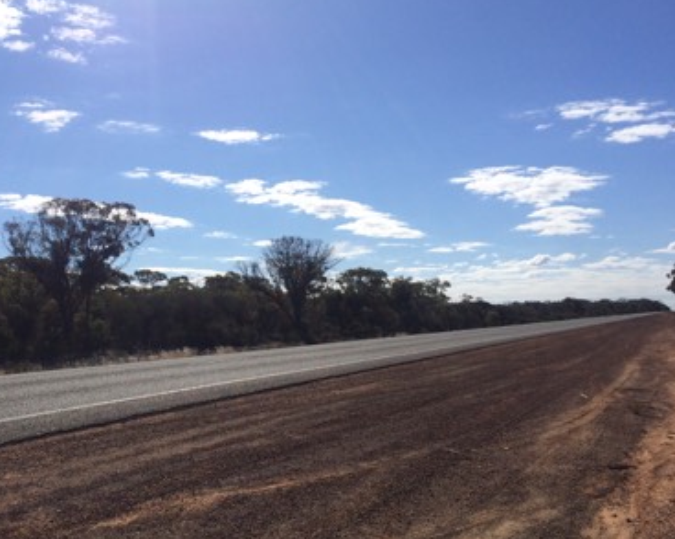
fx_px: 799
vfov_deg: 37.3
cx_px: 220
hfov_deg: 45.1
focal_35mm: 40
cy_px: 258
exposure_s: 1/5128
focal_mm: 4.15
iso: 32
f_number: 2.2
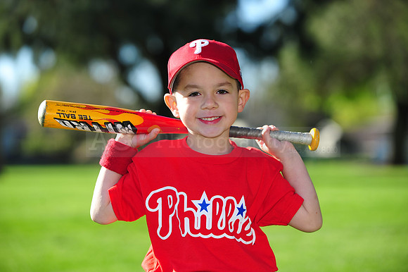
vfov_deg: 10.5
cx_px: 204
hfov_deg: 15.8
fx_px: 1472
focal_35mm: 130
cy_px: 136
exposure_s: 1/800
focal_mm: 130
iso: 200
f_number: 4.5
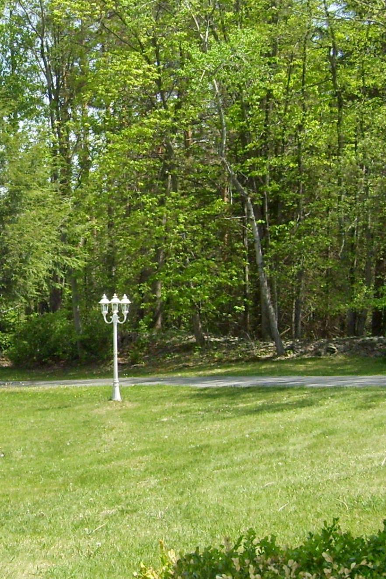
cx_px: -16
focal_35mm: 85
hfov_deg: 15.7
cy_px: 296
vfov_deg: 23.9
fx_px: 1367
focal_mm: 6
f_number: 4.8
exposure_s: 1/250
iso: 80
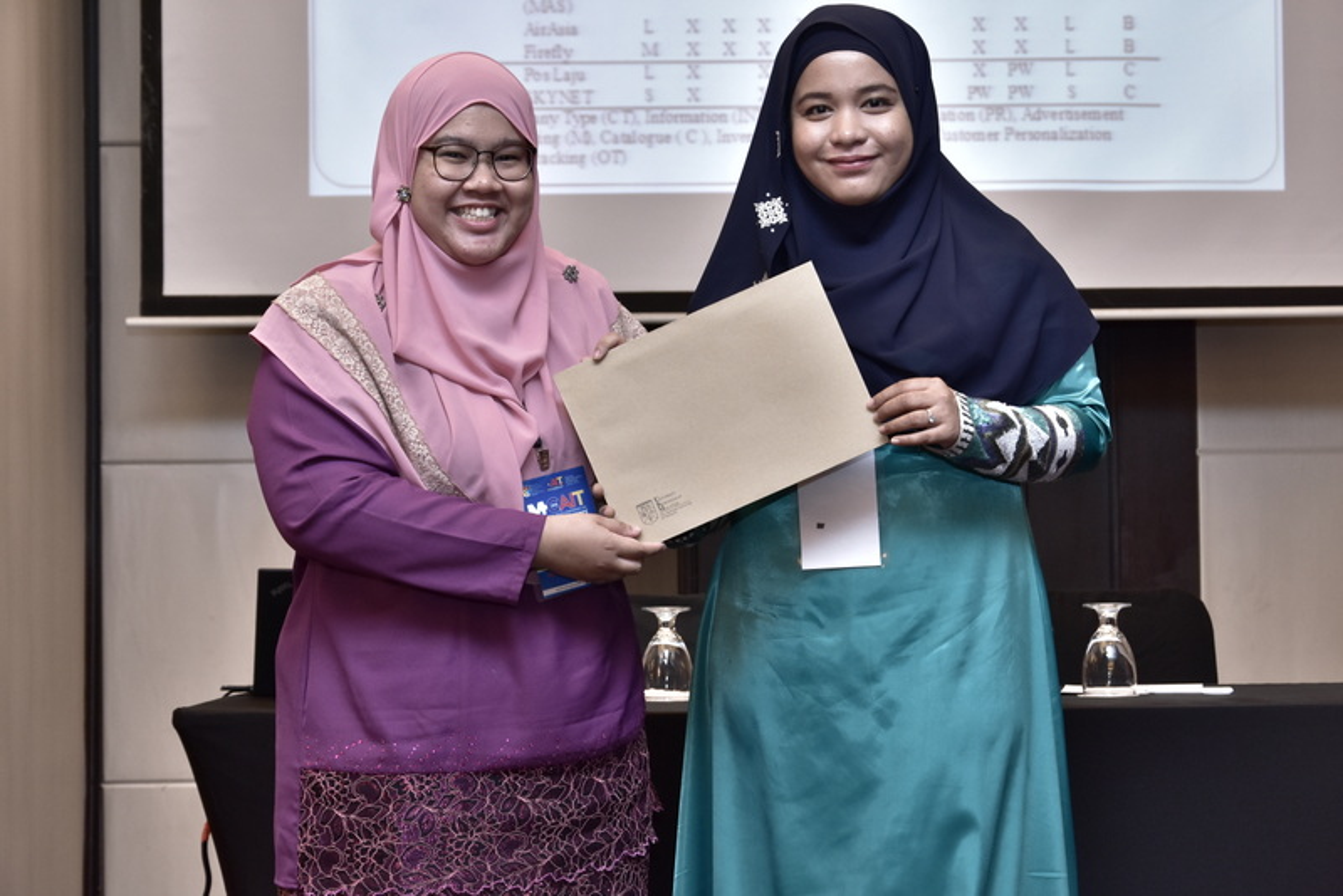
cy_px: 448
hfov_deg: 26.0
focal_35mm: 78
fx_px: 2911
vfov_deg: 17.5
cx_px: 672
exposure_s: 1/50
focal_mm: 52
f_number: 6.3
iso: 1000
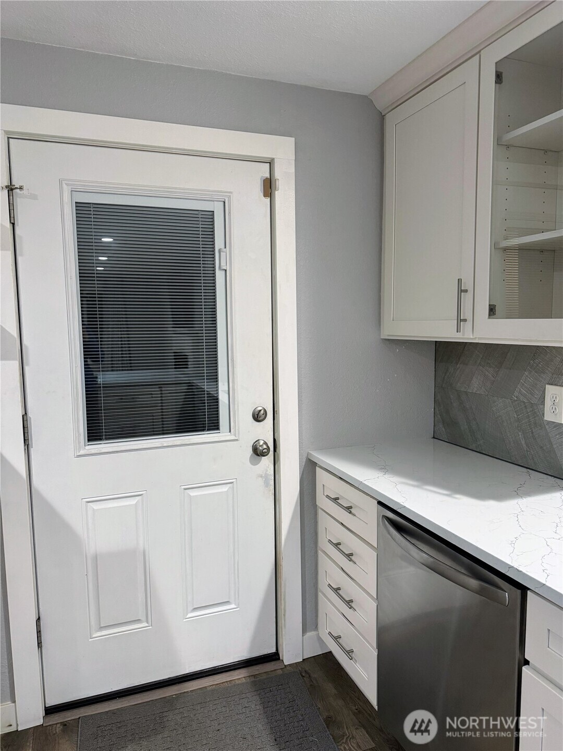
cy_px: 376
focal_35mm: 24
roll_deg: +0.9
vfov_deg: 71.6
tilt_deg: -5.4
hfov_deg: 56.8
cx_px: 282
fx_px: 520
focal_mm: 6.76
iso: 320
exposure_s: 1/60
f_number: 1.78
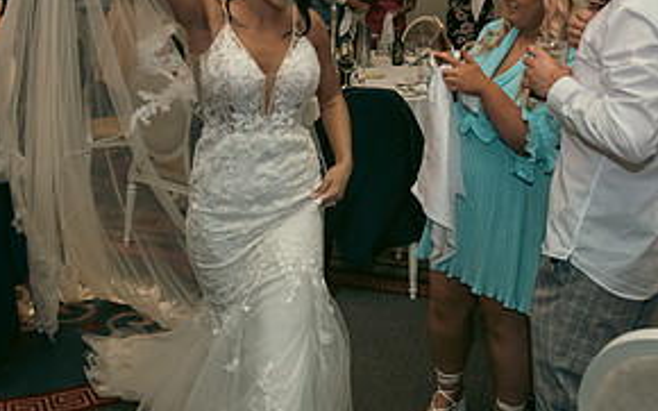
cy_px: 33
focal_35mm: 49
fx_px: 878
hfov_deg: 41.0
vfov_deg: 25.4
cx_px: 304
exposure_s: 1/160
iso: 800
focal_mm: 24
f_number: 3.5
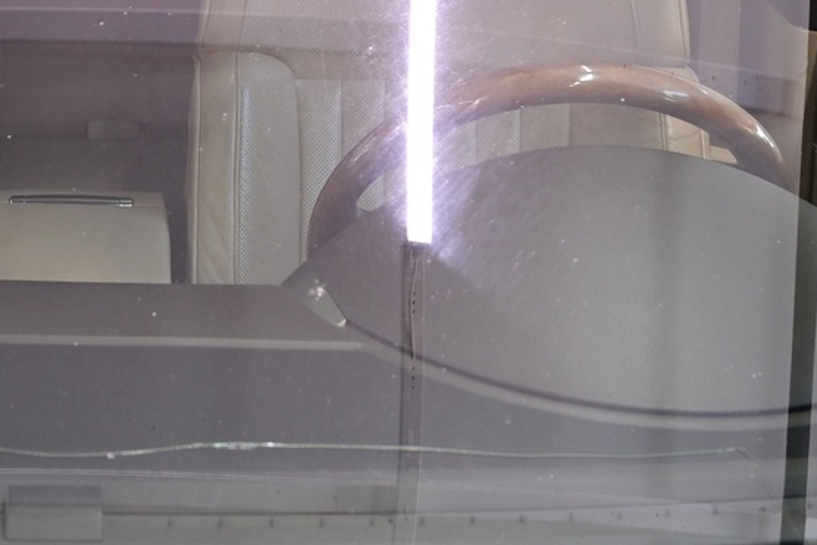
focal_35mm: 100
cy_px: 257
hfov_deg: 19.9
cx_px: 82
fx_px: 2280
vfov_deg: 13.6
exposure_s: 1/40
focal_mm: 23
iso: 280
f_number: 4.2
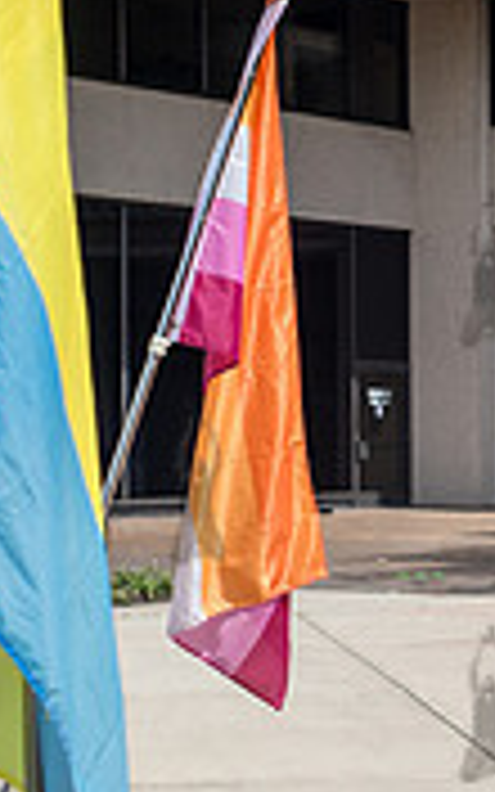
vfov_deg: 17.5
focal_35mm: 119
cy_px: 484
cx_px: 1057
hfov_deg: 10.0
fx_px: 2569
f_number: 4
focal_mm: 35
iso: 200
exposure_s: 1/2000
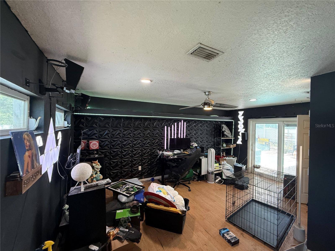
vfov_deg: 85.7
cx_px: 168
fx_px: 135
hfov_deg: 102.1
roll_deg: -1.2
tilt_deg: -0.3
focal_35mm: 14
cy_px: 126
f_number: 2.2
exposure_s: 1/59
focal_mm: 2.22
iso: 320
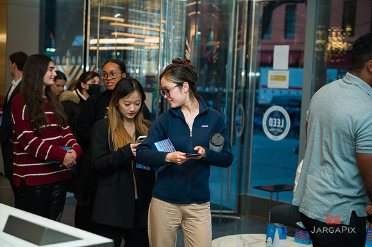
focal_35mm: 62
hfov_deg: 32.4
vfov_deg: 21.9
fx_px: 640
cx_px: 186
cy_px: 124
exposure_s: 1/200
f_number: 3.2
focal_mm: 62
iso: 400
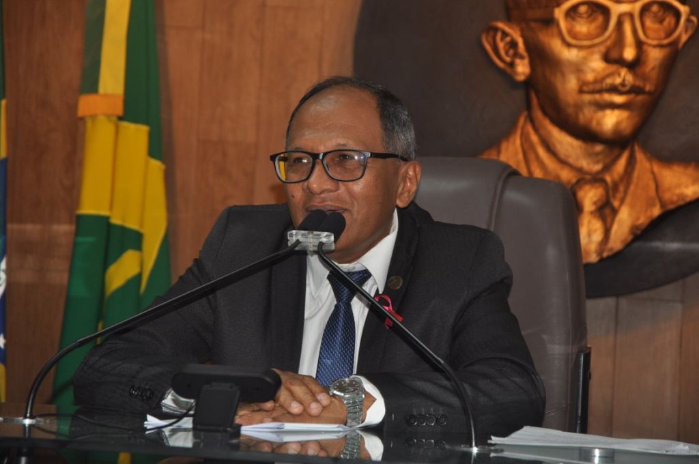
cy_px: 232
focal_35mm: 120
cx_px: 350
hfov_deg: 17.1
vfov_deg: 11.4
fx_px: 2327
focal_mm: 80
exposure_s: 1/60
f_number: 5.3
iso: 250
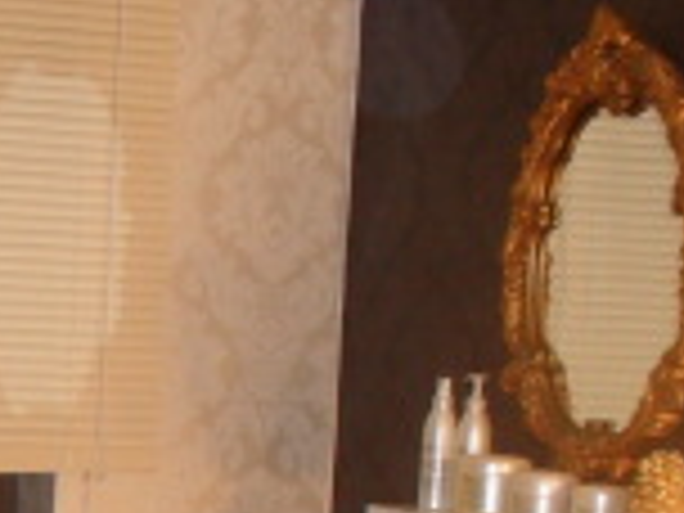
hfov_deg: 15.7
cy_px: 752
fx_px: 2332
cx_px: -252
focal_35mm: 118
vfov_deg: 12.0
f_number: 3.2
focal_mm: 6.3
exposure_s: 1/45
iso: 200
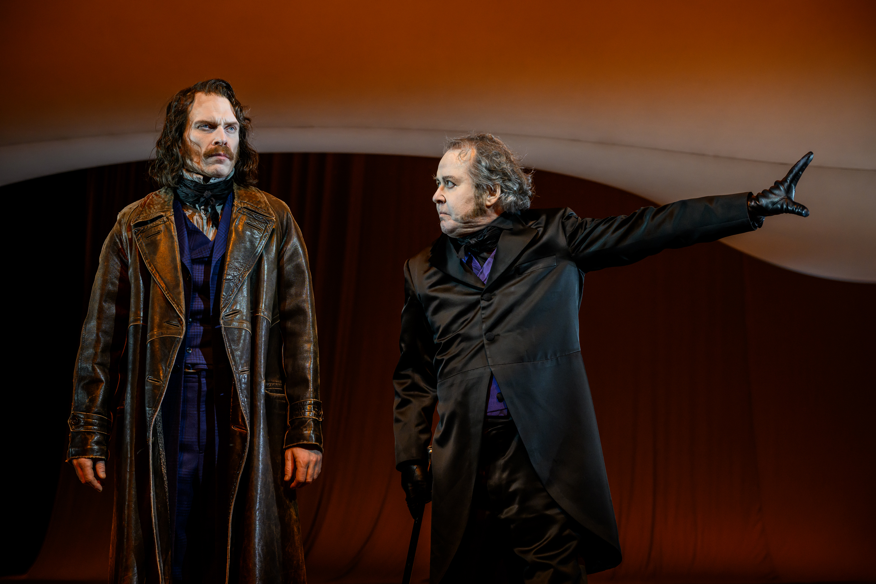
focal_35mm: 53
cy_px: 292
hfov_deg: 37.5
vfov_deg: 25.5
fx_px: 1289
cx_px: 438
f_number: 4
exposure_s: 1/320
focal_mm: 53
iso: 1000
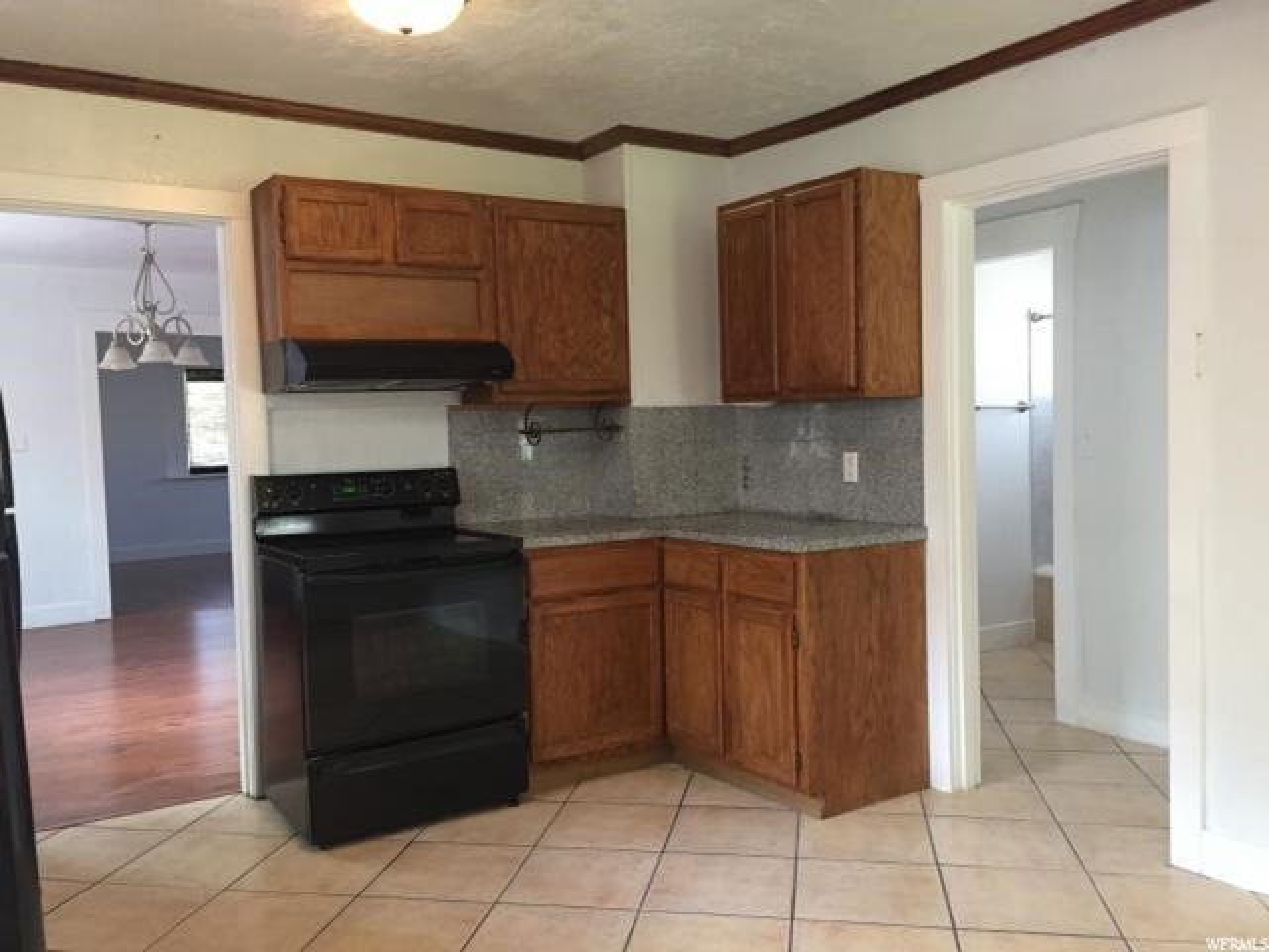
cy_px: 476
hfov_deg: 61.7
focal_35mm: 29
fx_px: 1063
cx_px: 634
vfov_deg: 48.2
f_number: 2.2
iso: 160
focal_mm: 4.15
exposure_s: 1/30
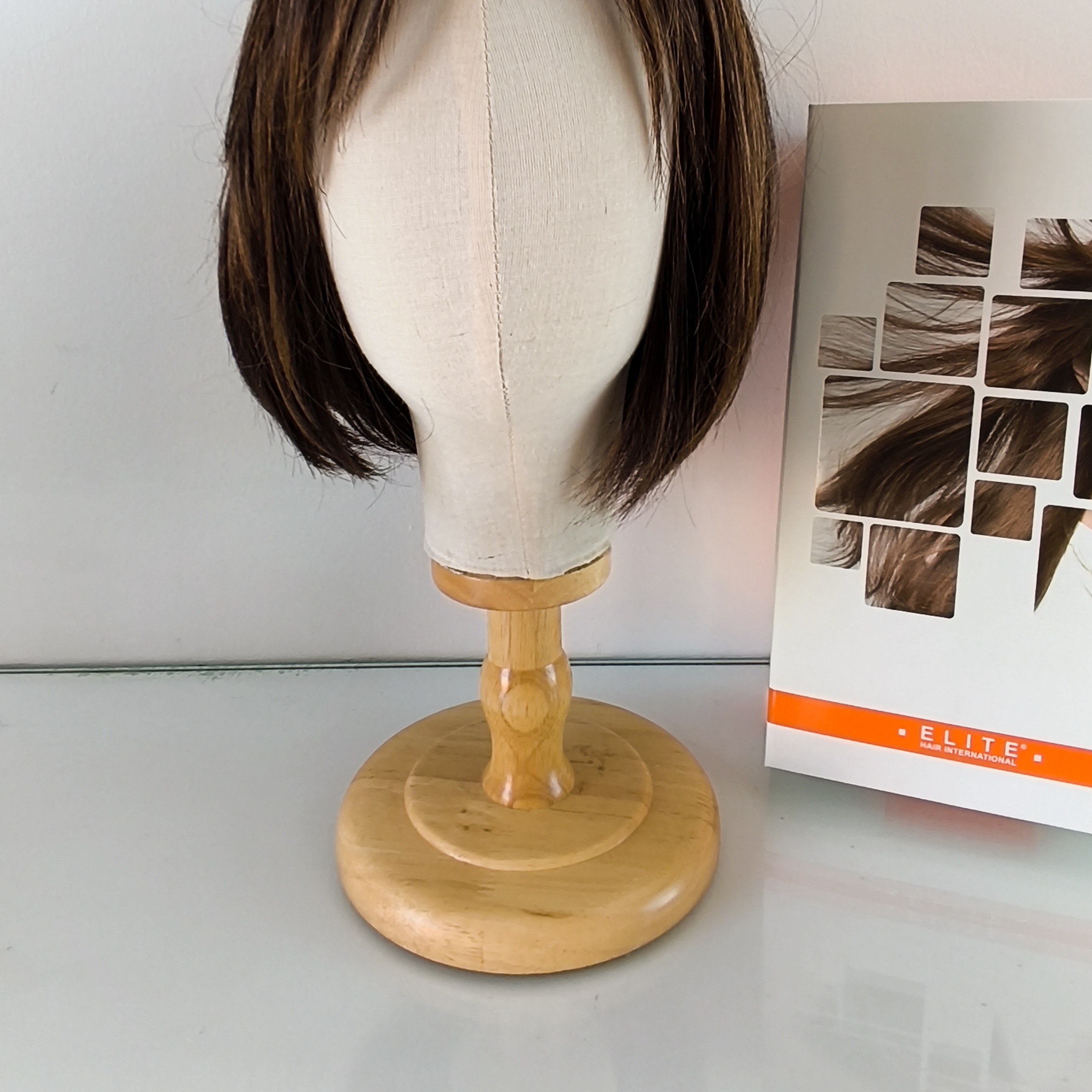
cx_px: 559
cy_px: 384
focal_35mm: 28
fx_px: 999
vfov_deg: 56.3
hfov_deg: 57.3
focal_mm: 1.65
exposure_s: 1/30
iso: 50
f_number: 2.2
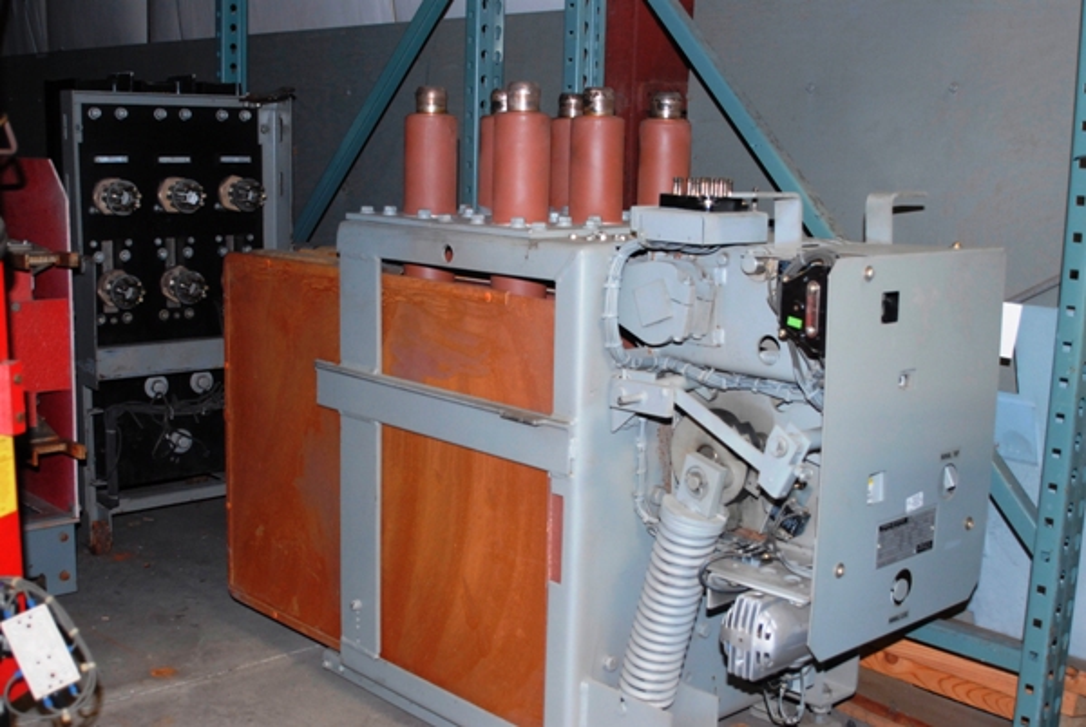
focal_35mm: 42
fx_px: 1269
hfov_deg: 46.3
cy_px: 364
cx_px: 543
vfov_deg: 32.0
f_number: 4
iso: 400
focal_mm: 28
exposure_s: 1/60
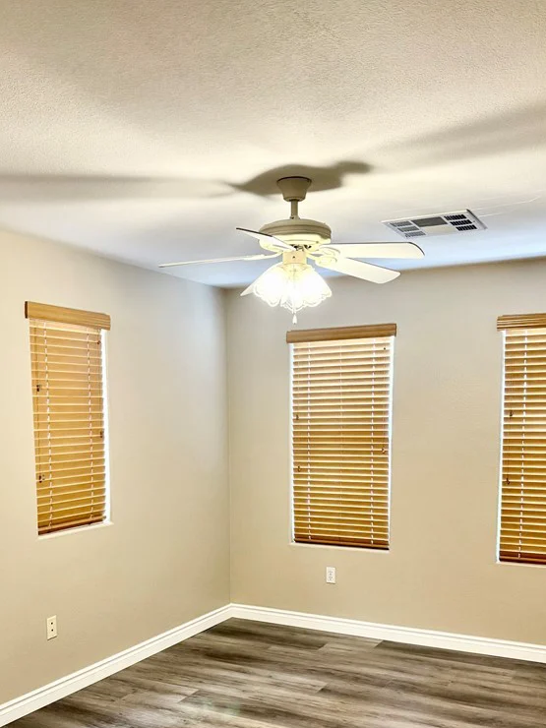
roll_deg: +0.6
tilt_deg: -6.2
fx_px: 757
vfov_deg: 50.3
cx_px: 252
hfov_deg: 39.6
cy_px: 496
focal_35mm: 36
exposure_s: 1/60
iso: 250
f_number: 1.6
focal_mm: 5.96
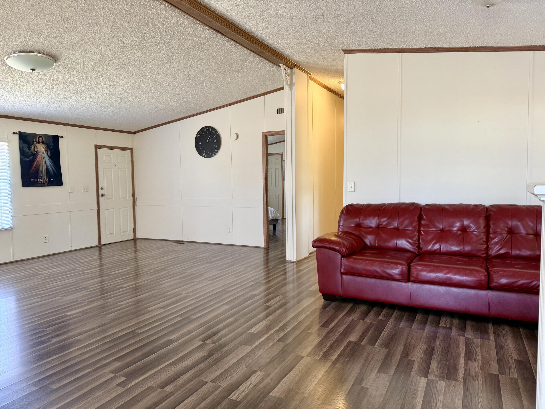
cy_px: 204
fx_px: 378
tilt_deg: -2.9
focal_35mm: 24
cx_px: 272
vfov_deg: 56.8
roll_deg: +1.4
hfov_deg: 71.6
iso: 200
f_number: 1.78
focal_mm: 6.76
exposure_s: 1/70
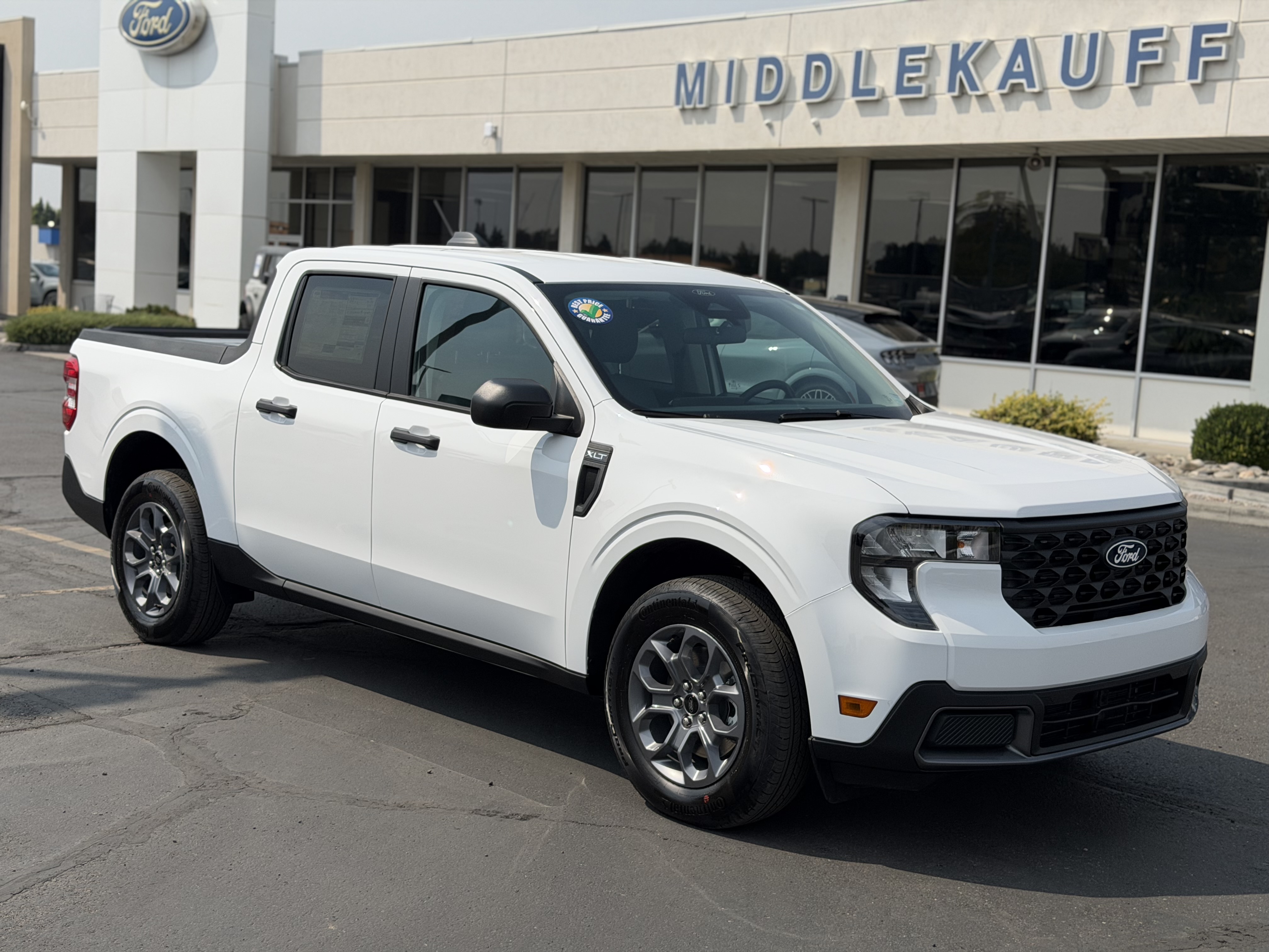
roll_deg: -2.5
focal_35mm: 48
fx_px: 1760
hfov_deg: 39.7
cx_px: 634
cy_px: 476
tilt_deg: -8.3
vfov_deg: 30.3
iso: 80
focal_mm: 6.76
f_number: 1.78
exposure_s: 1/11364
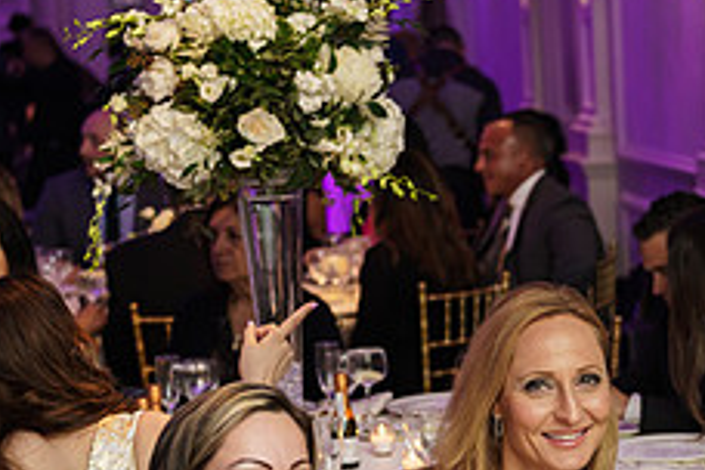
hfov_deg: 15.5
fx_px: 2487
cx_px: 847
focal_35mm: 127
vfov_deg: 10.7
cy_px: 453
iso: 1000
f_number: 2.5
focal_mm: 50
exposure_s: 1/250
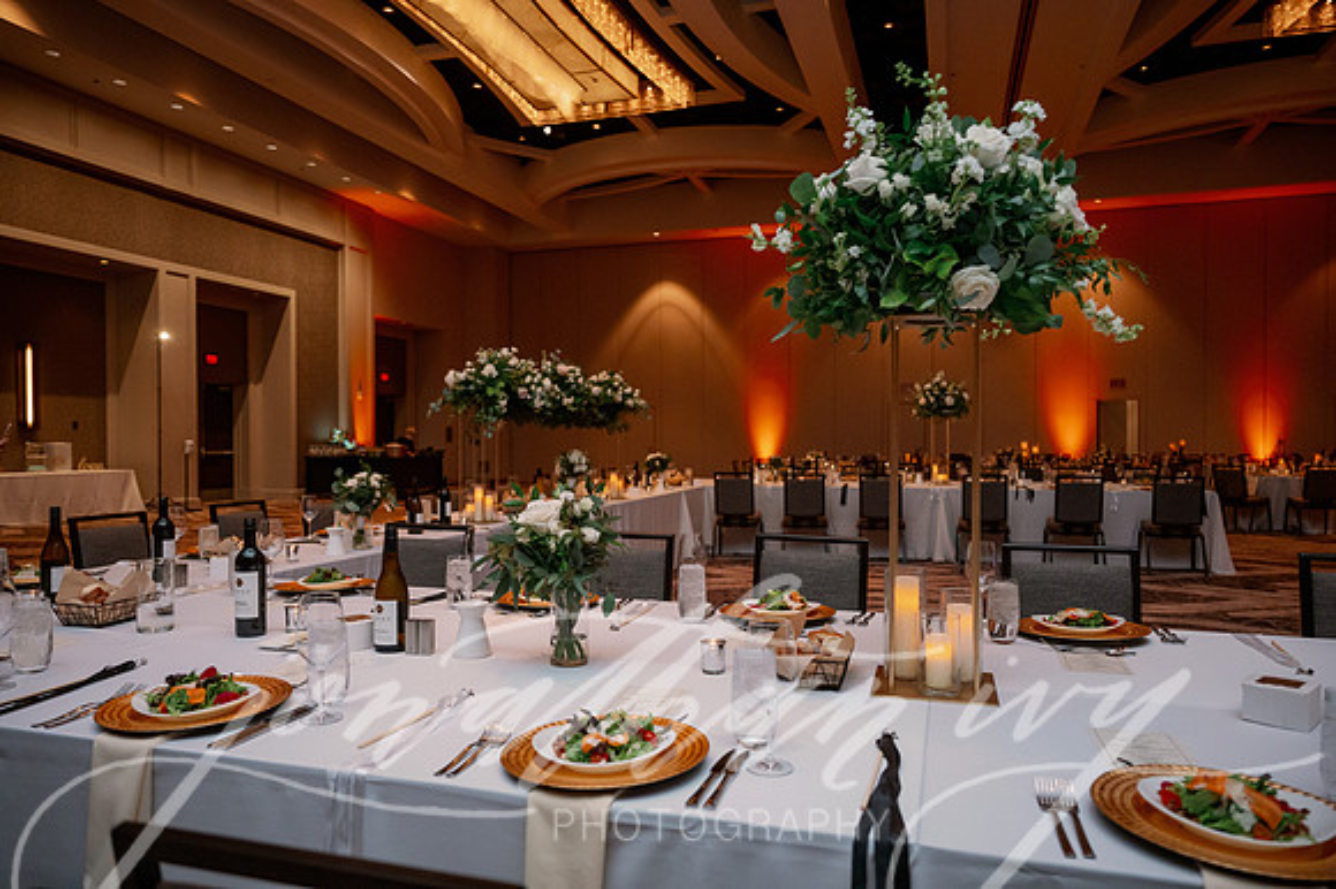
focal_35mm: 24
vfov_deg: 53.1
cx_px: 668
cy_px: 444
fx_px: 890
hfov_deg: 73.8
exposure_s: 1/500
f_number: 2.8
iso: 3200
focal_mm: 24
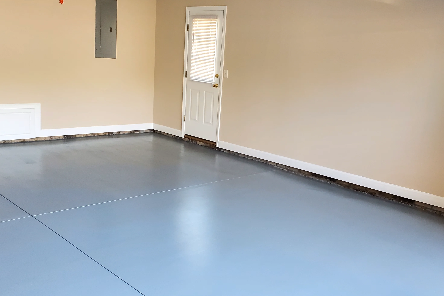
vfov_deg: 35.9
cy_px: 151
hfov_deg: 51.7
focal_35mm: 37
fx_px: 456
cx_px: 256
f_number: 2.4
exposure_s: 1/100
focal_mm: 4.3
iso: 200
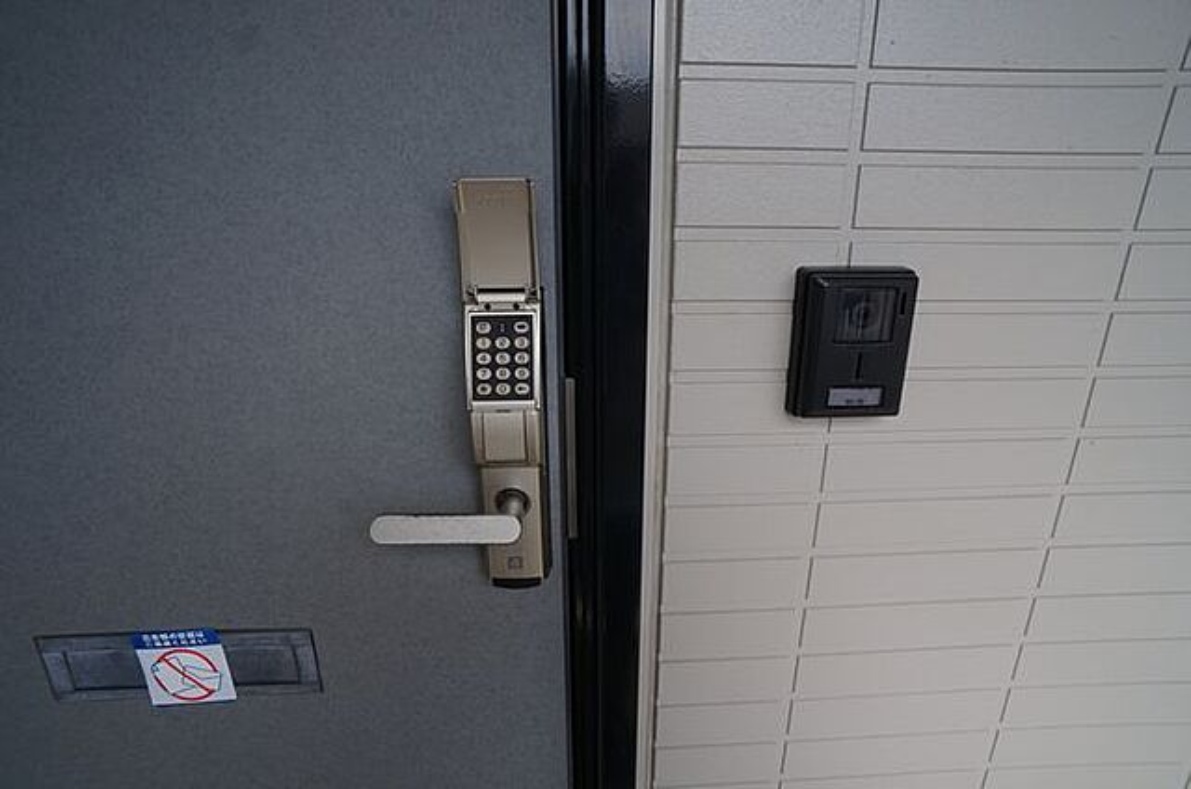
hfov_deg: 73.8
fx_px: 792
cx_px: 596
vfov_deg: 52.9
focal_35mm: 24
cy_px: 394
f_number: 6.3
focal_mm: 16
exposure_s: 1/80
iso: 100
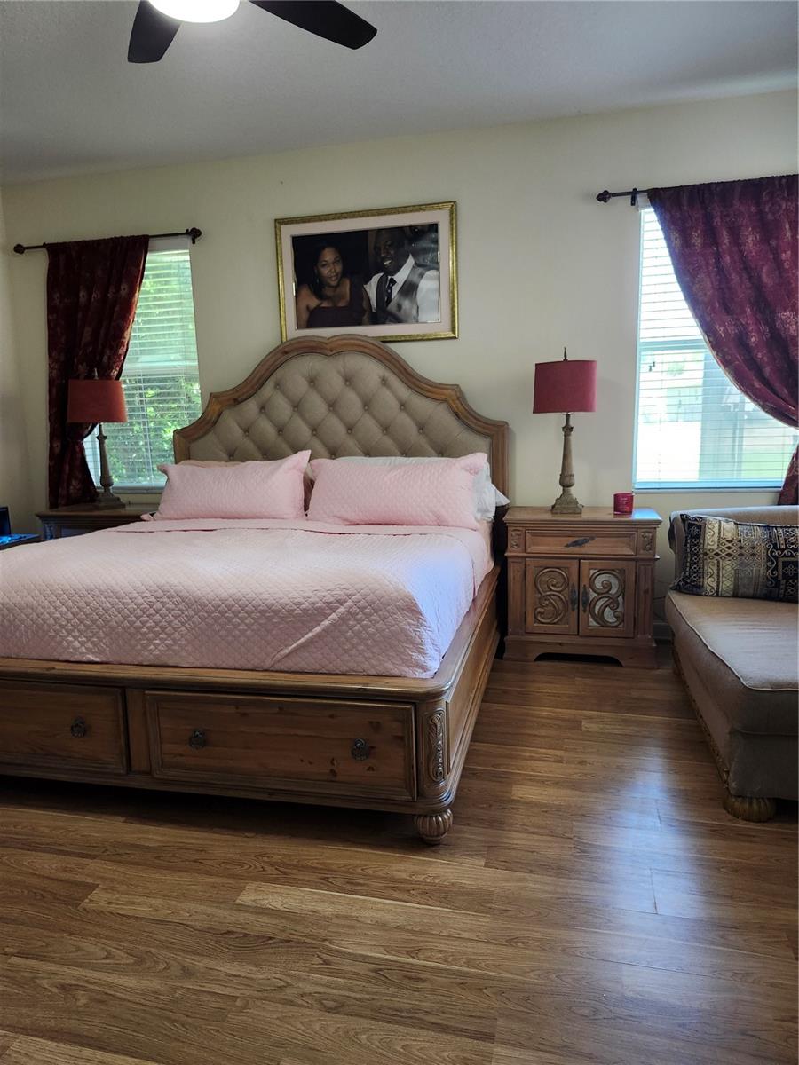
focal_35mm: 23
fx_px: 708
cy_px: 532
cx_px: 400
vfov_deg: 73.9
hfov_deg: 58.9
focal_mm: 5.54
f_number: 1.8
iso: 800
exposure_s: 1/120
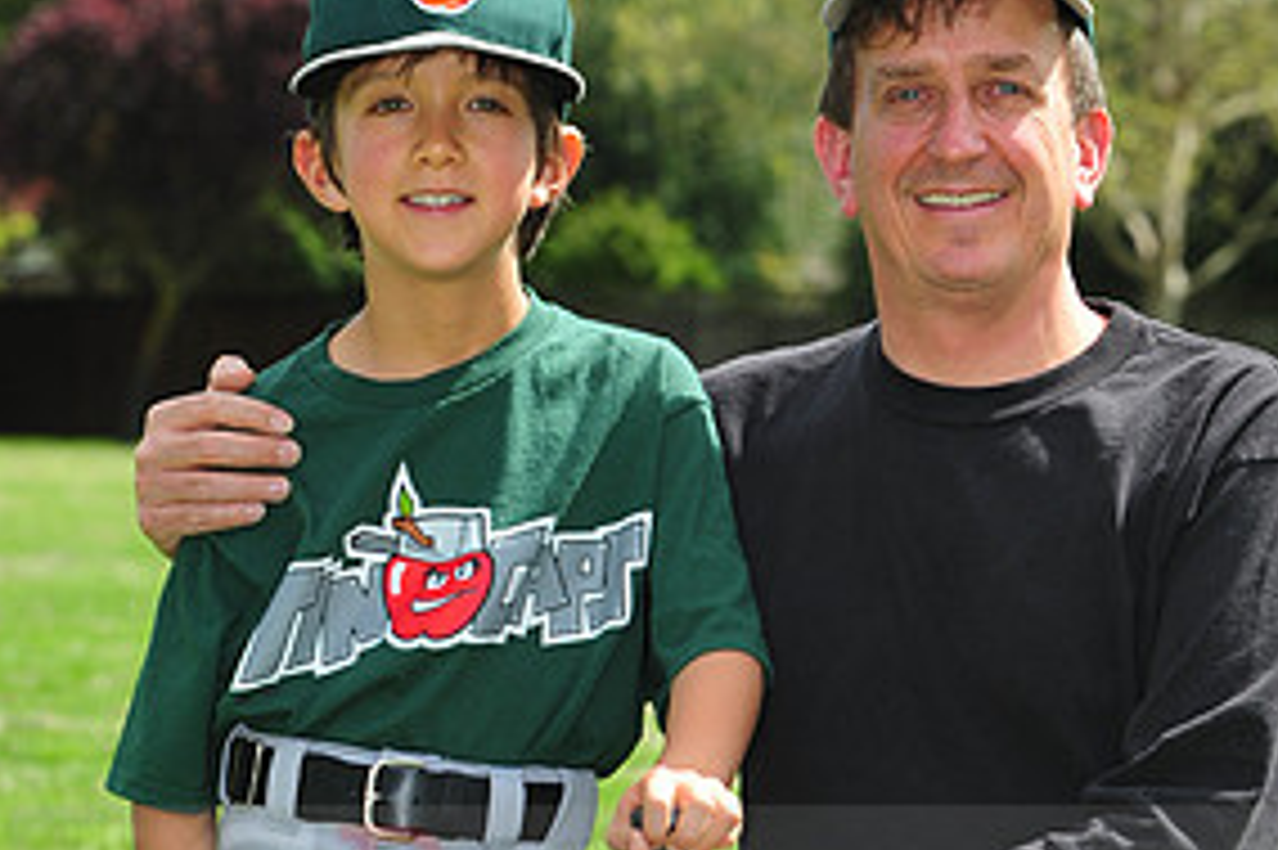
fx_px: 8124
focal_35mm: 229
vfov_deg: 6.0
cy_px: 868
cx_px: 814
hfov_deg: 9.0
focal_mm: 112
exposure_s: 1/640
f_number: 8
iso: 400
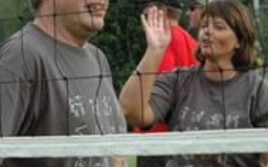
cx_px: 44
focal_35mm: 361
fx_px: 2636
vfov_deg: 3.6
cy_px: 54
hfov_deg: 5.8
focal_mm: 70
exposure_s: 1/500
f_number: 11
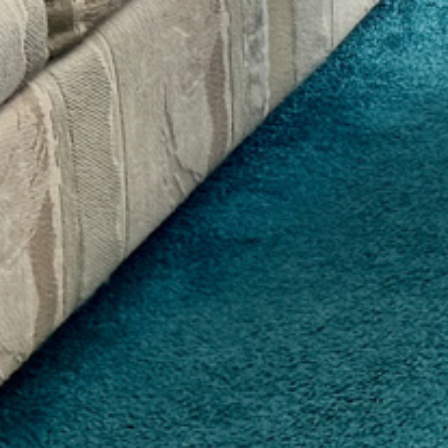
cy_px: -948
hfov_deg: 7.3
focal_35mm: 210
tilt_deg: -8.0
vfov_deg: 7.3
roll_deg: +0.8
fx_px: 3075
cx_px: 1394
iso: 64
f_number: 1.78
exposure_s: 1/135
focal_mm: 6.76
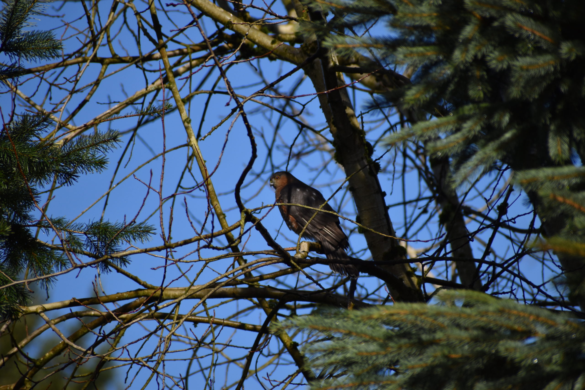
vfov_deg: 3.1
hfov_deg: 4.6
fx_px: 7312
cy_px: 195
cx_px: 292
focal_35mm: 450
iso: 220
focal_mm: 300
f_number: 6.3
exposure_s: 1/1000
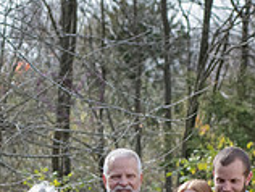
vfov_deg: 5.2
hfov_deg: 7.0
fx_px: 2081
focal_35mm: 282
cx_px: 79
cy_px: 298
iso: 400
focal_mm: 80
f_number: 5
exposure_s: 1/800
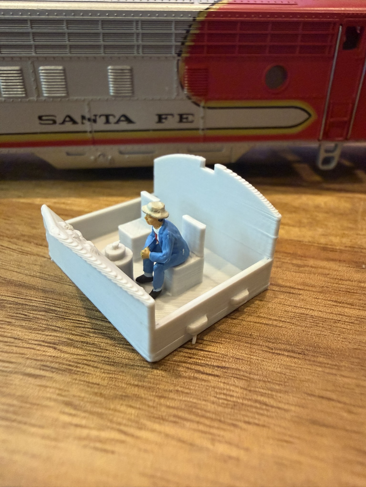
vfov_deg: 71.6
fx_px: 338
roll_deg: -2.7
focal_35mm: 24
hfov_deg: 56.8
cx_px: 183
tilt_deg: -28.2
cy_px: 244
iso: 400
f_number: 2.2
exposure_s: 1/60
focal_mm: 2.22
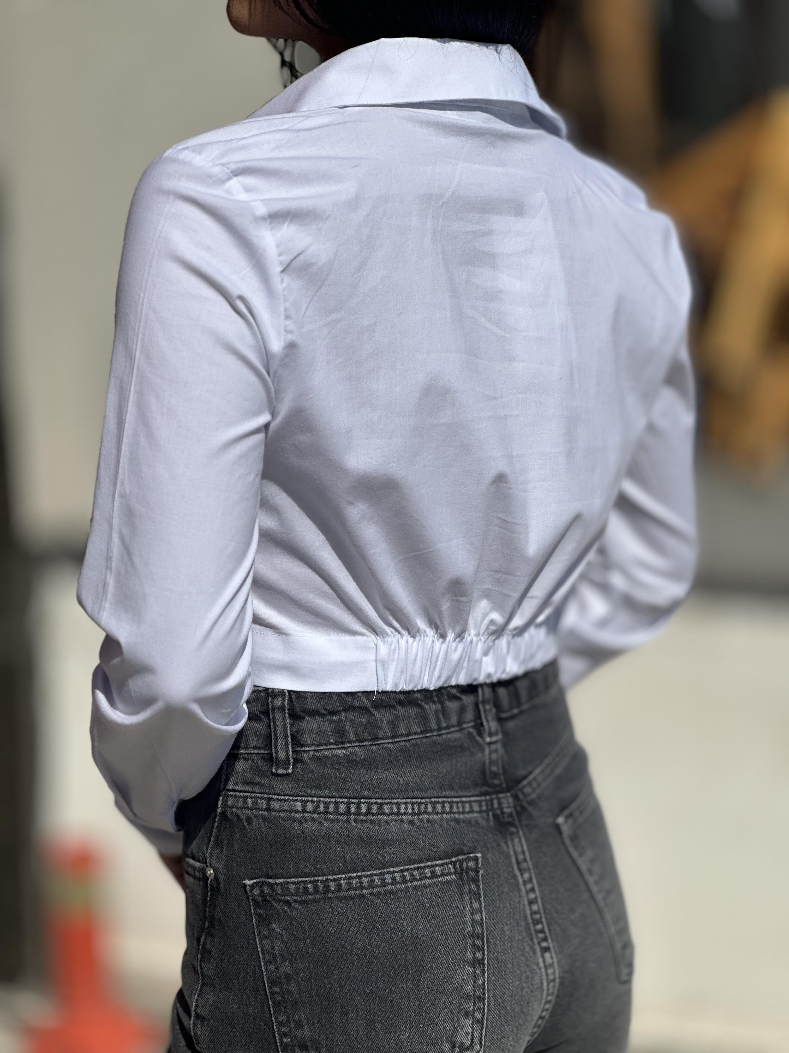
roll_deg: -0.2
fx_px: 2340
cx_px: 394
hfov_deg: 19.1
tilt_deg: -11.1
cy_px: 526
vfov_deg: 25.3
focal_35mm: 77
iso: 32
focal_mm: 9
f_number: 2.8
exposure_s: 1/2481
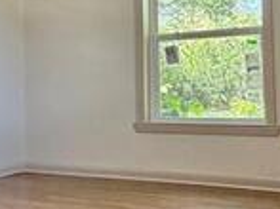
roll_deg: +1.7
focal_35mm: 61
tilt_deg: +3.4
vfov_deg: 23.8
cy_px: 59
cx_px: 105
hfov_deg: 31.6
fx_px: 493
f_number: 2.2
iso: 250
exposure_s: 1/60
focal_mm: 2.22
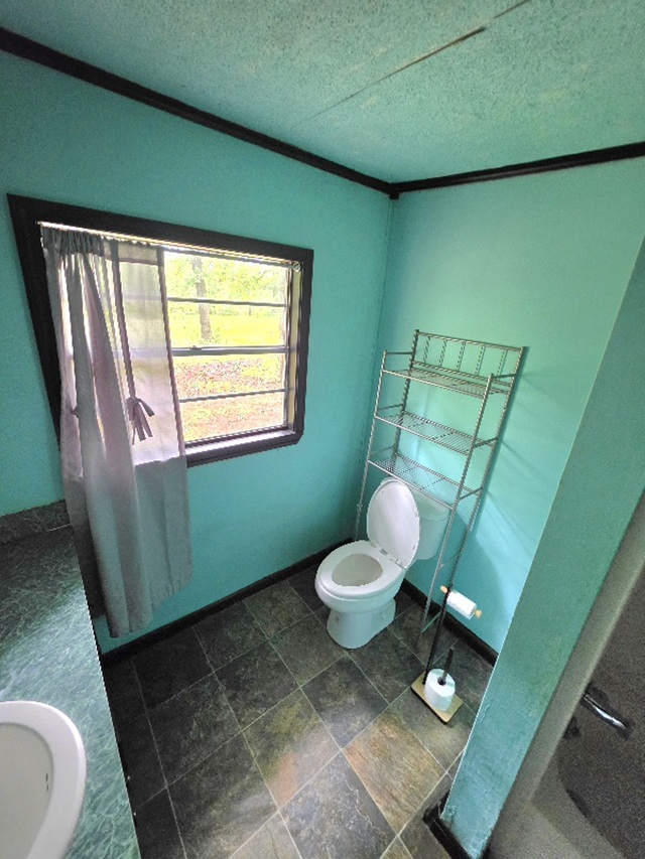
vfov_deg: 106.2
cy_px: 430
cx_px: 322
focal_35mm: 13
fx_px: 323
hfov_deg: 89.9
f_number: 1.9
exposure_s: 1/60.2
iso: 640
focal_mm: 2.2
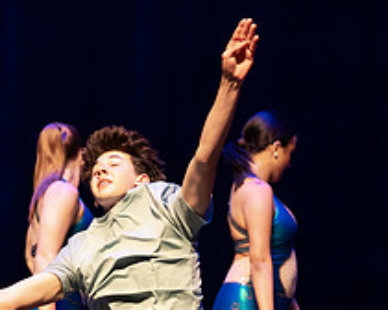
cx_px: 210
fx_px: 3789
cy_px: 373
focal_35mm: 330
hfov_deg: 5.9
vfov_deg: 4.7
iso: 3200
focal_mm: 102
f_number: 2.8
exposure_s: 1/640
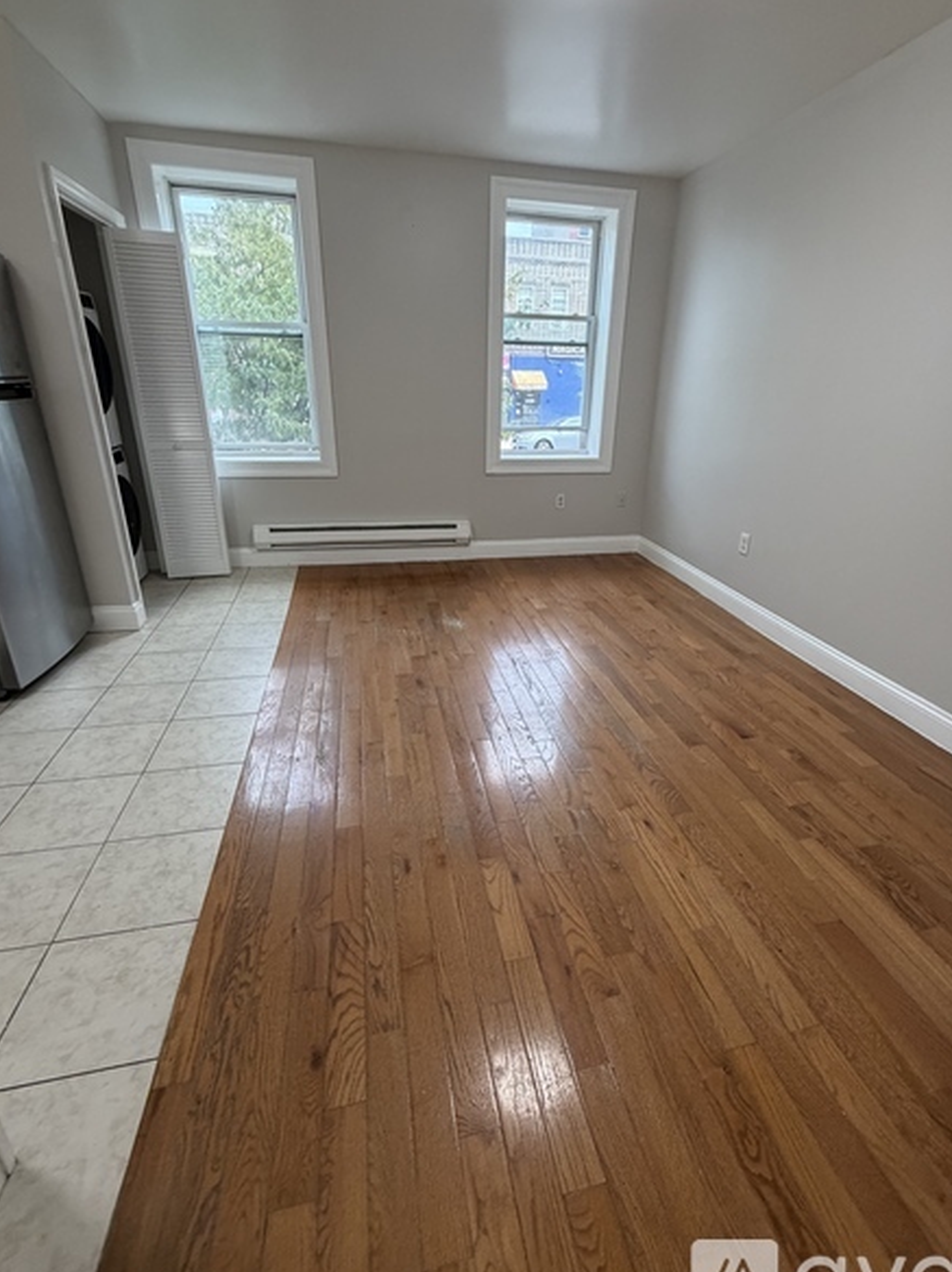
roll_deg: -1.1
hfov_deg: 78.0
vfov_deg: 94.4
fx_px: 588
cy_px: 600
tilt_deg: -20.1
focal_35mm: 16
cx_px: 499
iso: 320
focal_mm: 2.22
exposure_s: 1/120
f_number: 2.2
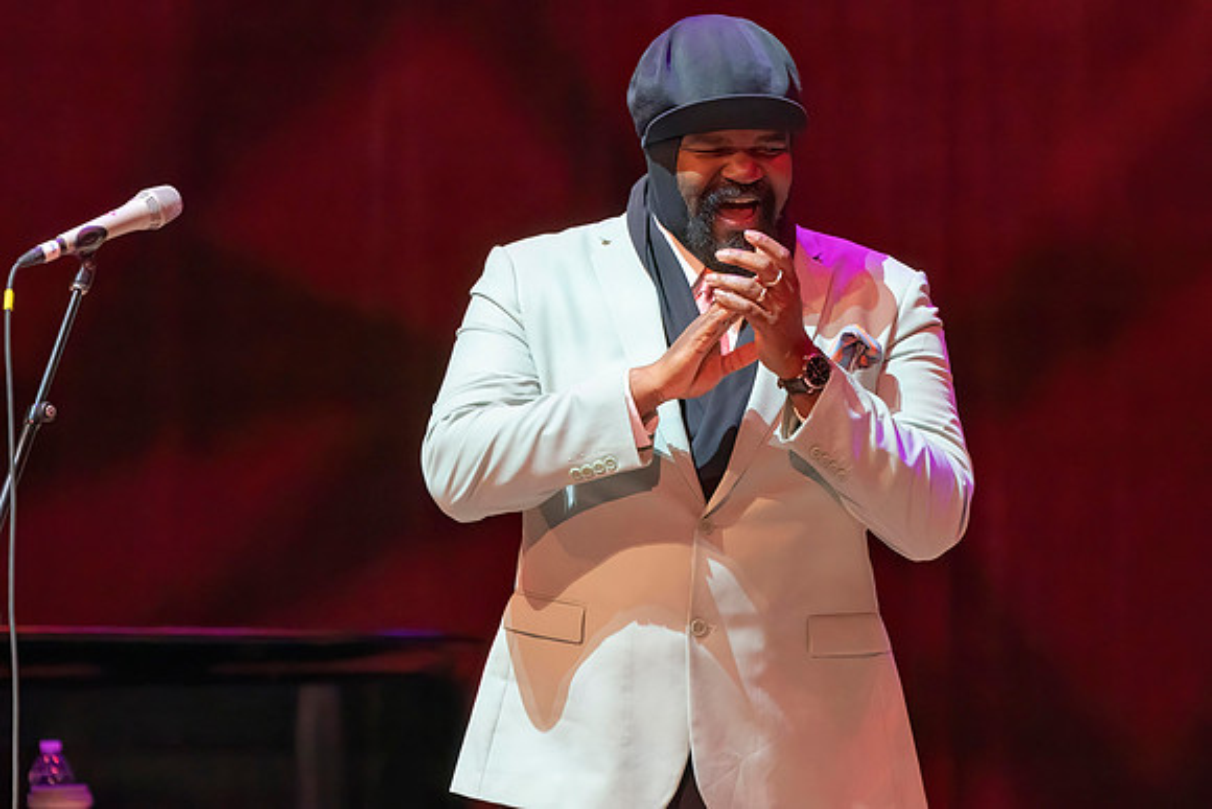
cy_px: 442
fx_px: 15615
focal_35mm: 464
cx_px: 609
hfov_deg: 4.4
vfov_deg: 3.0
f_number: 5.6
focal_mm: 348
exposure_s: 1/320
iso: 5000
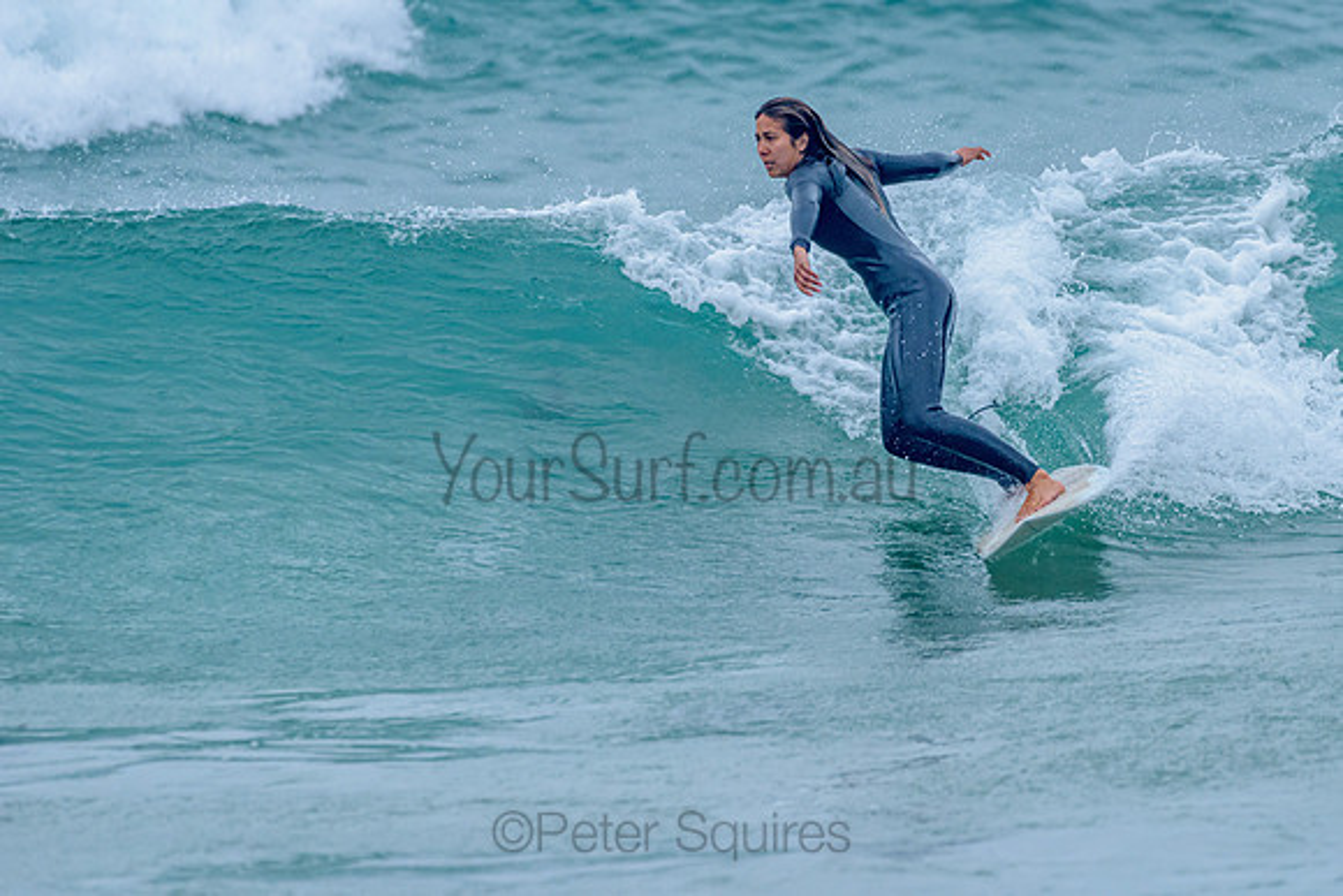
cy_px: 354
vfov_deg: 2.2
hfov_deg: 3.3
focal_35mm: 628
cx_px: 817
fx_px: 23423
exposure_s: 1/2000
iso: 800
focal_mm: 500
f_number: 5.6
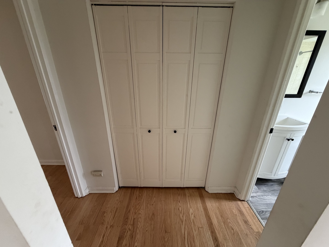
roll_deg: -0.6
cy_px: 124
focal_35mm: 14
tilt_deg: -20.9
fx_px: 133
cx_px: 164
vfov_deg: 85.7
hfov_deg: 102.1
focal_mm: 2.22
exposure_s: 1/63
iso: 320
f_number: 2.2
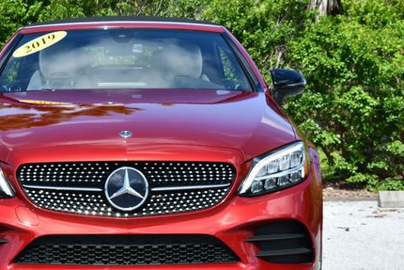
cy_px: 128
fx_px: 1504
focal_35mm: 134
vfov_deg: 10.2
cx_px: 118
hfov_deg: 15.3
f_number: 8
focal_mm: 45
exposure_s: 1/250
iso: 140
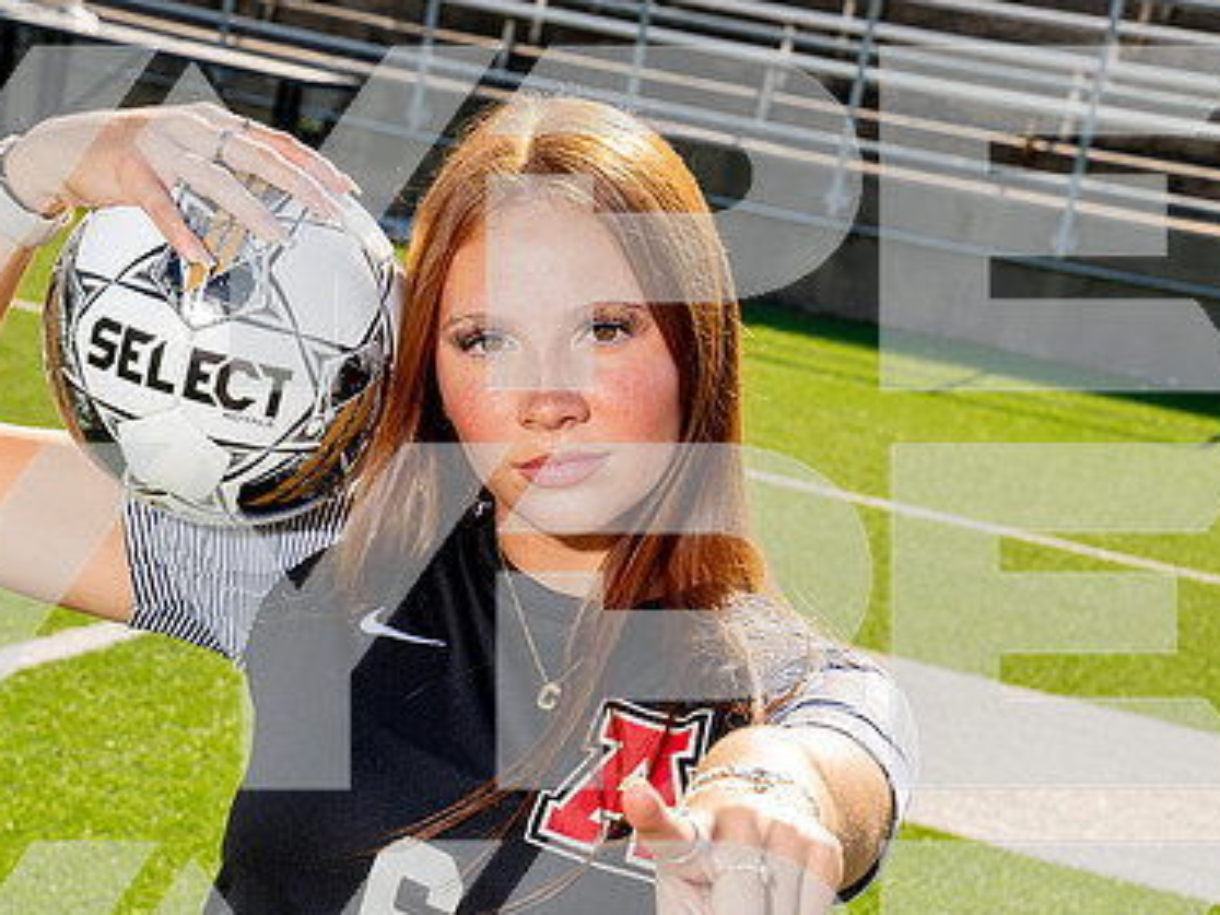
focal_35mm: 105
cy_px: 618
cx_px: 433
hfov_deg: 18.7
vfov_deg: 14.1
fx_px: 3701
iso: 320
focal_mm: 70
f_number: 10
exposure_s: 1/250
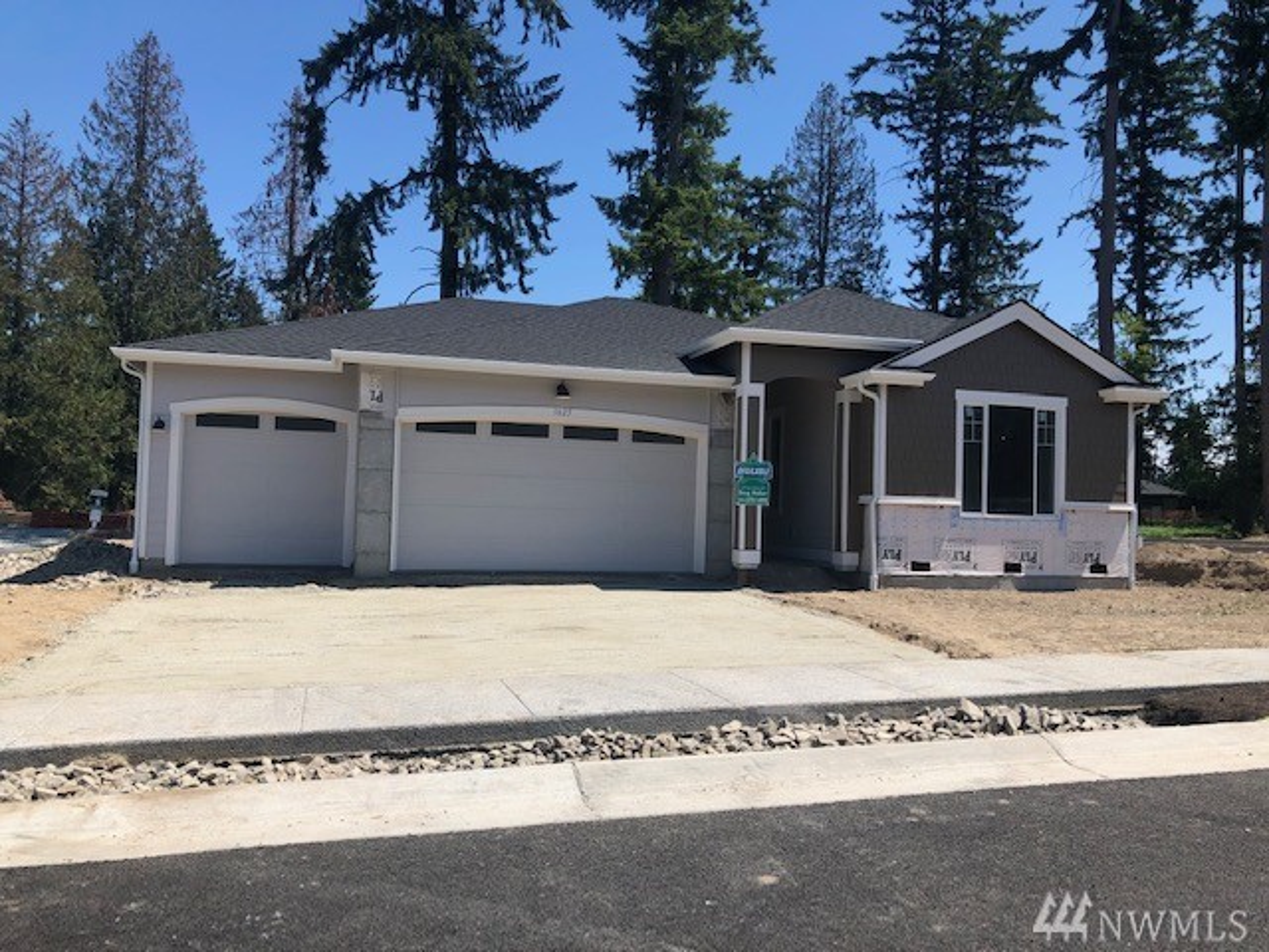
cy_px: 476
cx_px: 634
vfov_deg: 49.7
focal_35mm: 28
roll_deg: -0.1
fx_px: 1026
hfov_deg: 63.4
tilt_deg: +2.1
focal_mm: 4
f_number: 1.8
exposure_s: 1/1919
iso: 20
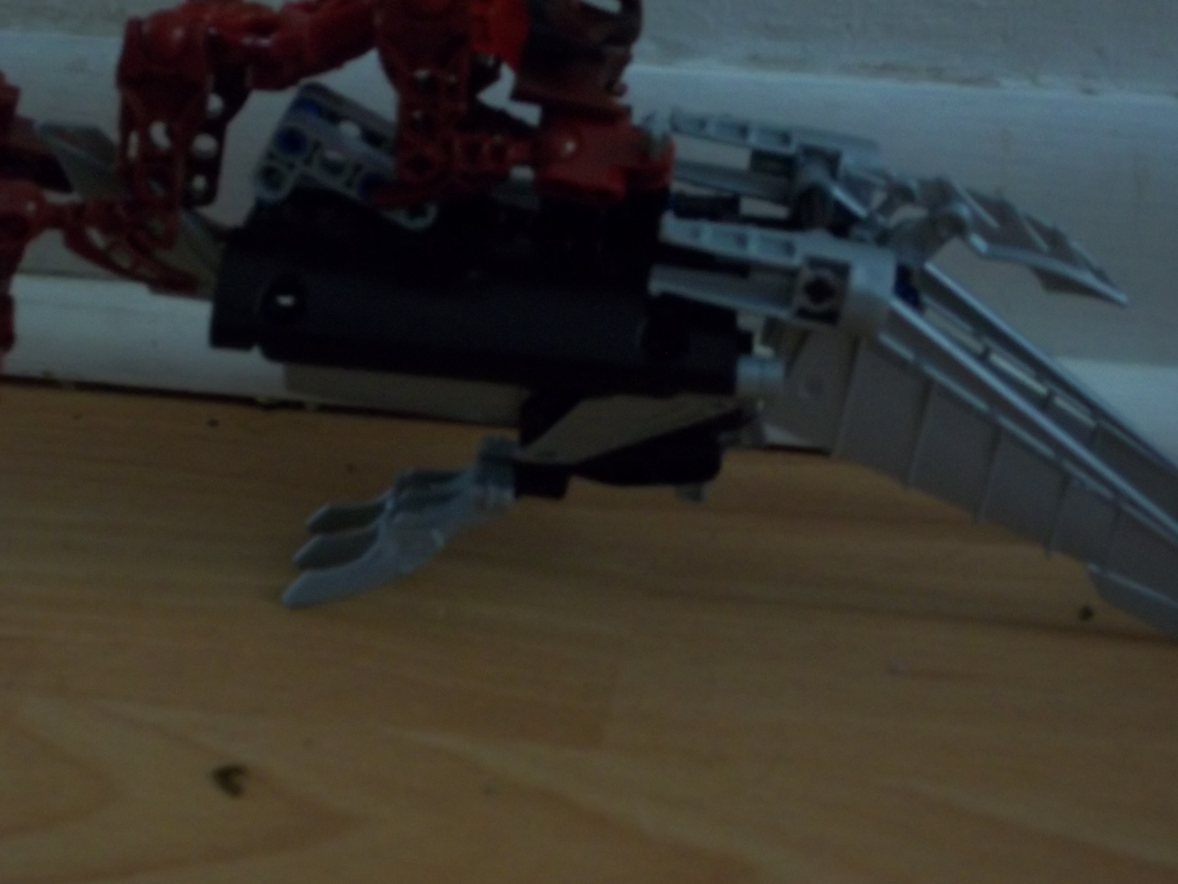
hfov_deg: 27.8
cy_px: 389
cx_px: 570
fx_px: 2382
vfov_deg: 21.0
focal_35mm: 70
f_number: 3.9
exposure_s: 1/8
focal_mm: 10.1
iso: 320
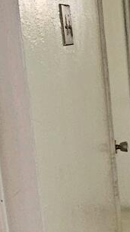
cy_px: 211
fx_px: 571
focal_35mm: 93
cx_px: 180
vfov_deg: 22.4
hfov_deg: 12.5
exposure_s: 1/30
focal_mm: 2.2
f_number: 2.2
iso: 500
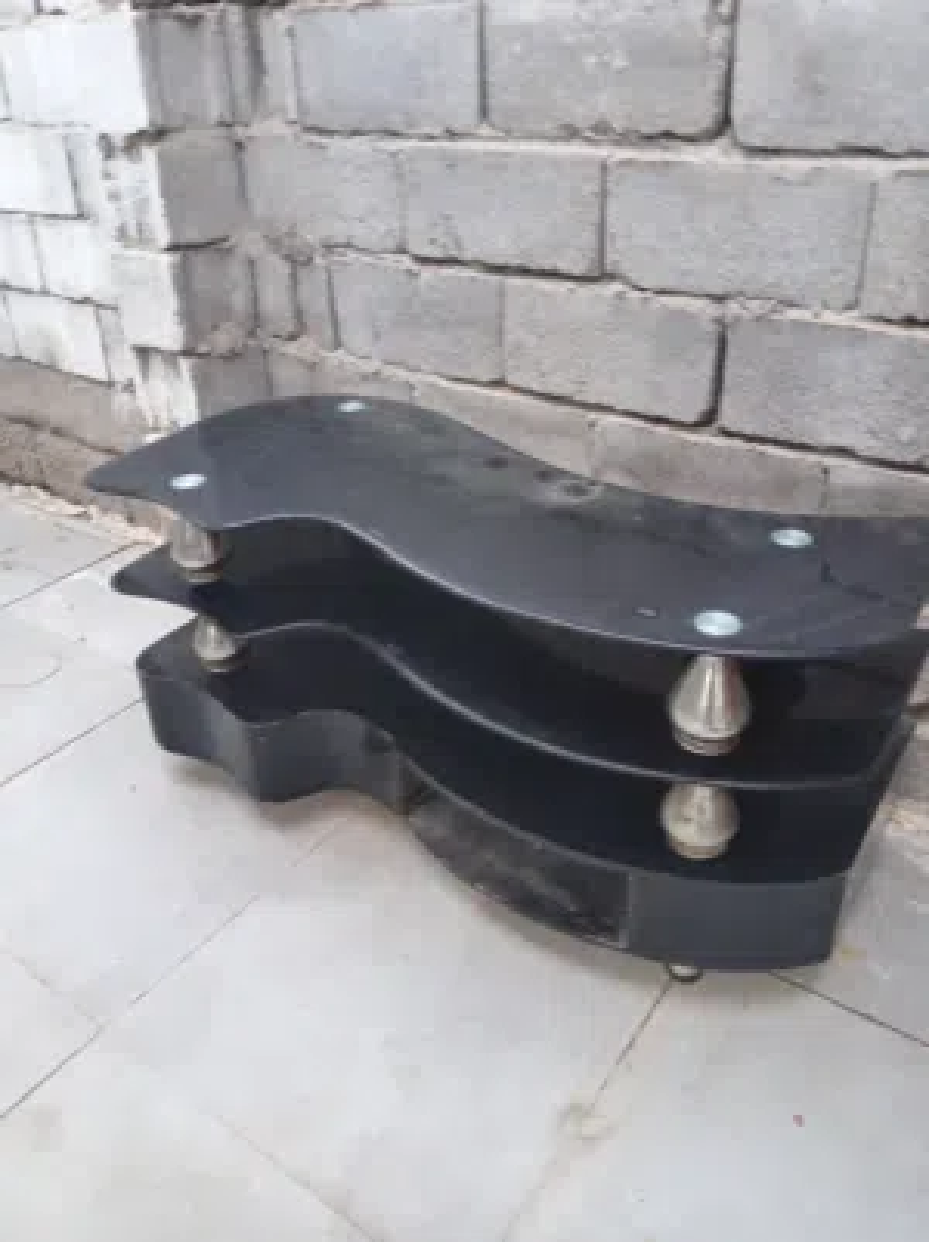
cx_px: 464
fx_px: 968
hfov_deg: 51.3
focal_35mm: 27
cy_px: 621
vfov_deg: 65.4
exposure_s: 1/16.7
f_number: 1.8
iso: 1782
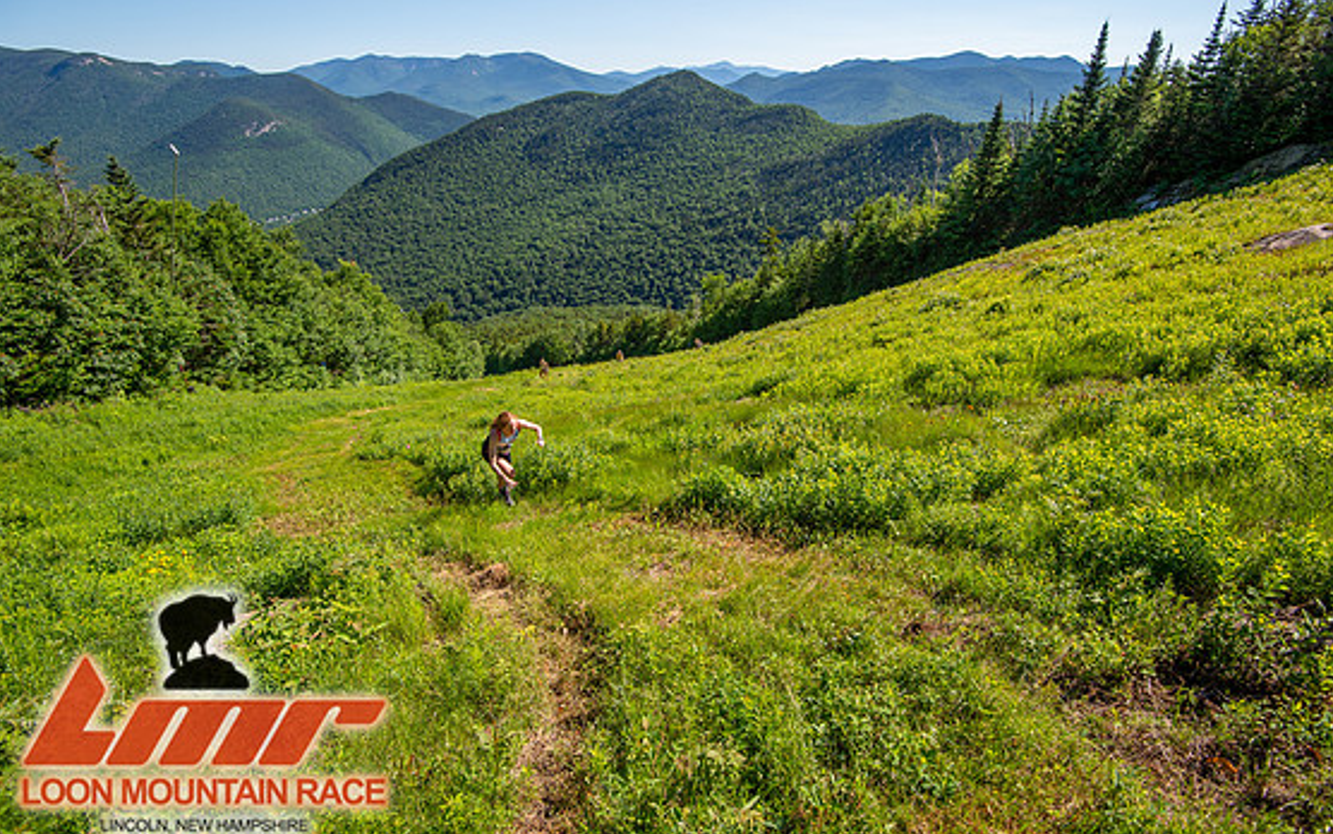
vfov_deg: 68.0
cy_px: 403
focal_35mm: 17
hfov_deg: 94.3
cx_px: 676
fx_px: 618
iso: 100
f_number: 5
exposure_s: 1/320
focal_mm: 16
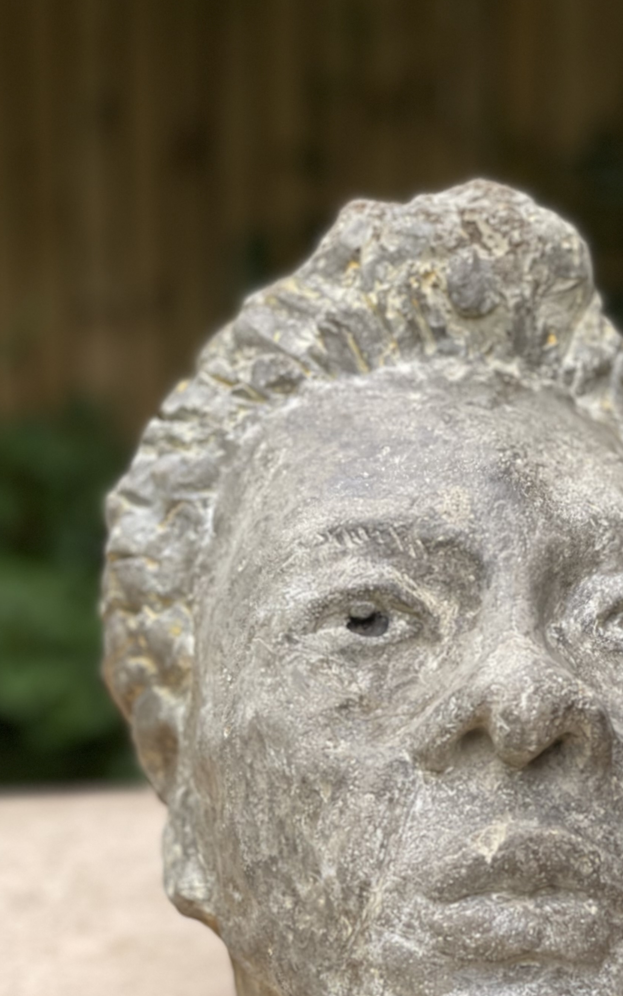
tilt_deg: -17.1
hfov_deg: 15.5
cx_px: 489
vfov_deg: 24.4
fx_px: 2282
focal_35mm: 84
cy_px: 754
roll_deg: -1.0
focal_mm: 6
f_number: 2
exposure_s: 1/122
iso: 80
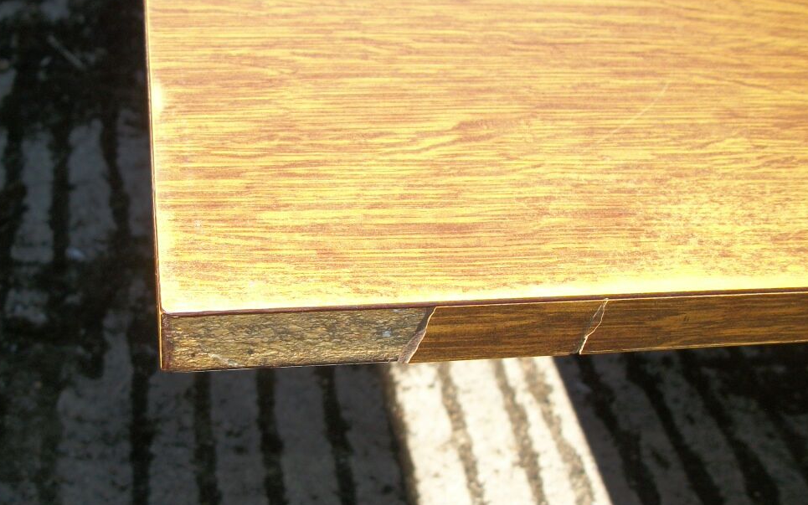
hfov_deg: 44.0
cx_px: 296
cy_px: 287
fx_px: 991
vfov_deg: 28.6
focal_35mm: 45
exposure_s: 1/640
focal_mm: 5.7
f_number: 2.9
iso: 80
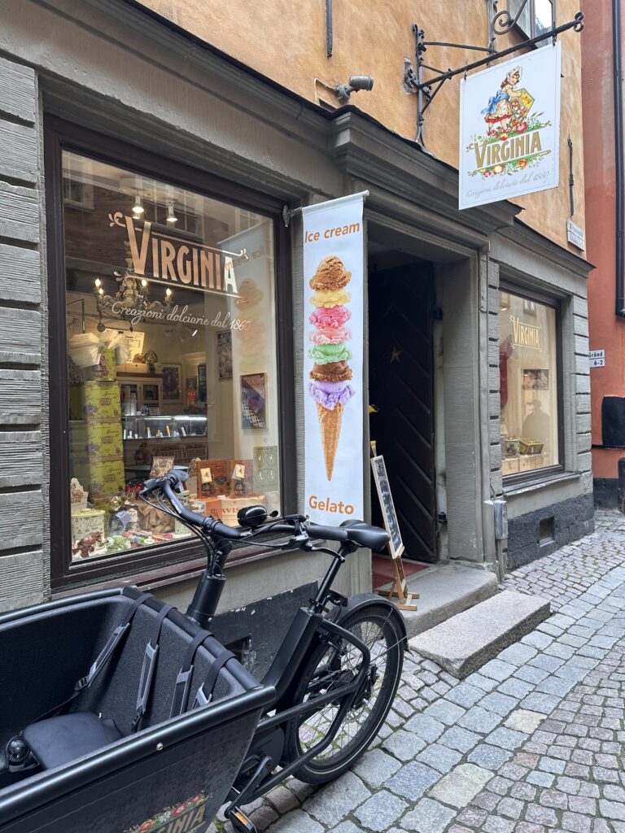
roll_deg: +0.7
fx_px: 578
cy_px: 416
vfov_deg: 71.6
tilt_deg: +0.1
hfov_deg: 56.8
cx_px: 312
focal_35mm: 24
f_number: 1.78
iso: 50
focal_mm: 6.86
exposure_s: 1/119
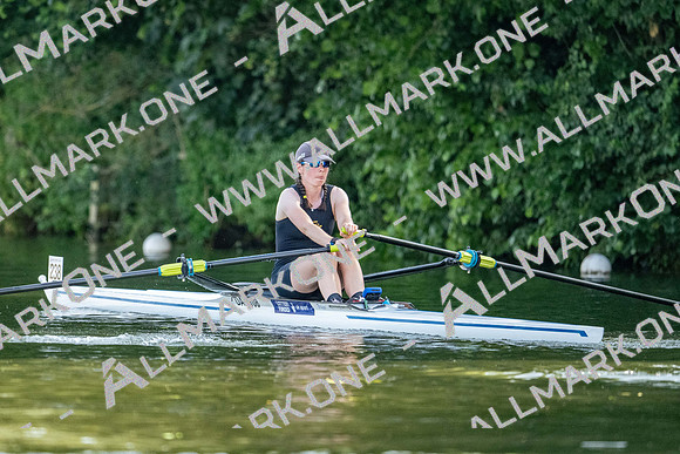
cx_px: 340
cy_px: 227
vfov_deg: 2.3
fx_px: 11341
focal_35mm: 600
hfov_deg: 3.4
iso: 3200
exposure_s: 1/2500
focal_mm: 400
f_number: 4.5
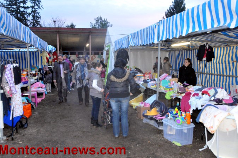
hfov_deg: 60.3
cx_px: 118
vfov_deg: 42.2
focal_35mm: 31
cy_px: 78
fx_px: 205
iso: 3200
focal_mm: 20
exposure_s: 1/60
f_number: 7.1
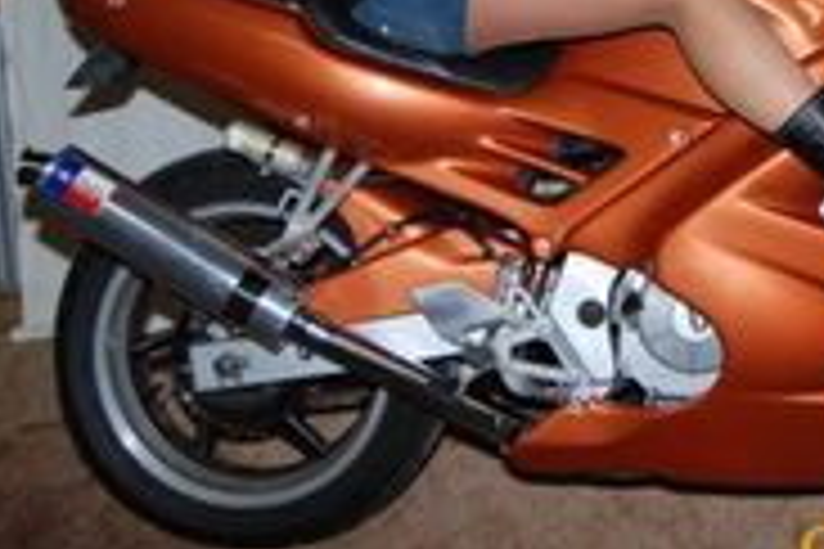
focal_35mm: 59
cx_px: 709
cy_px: -20
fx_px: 1350
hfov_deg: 32.6
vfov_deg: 22.0
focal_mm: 18
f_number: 4
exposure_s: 1/60
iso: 200
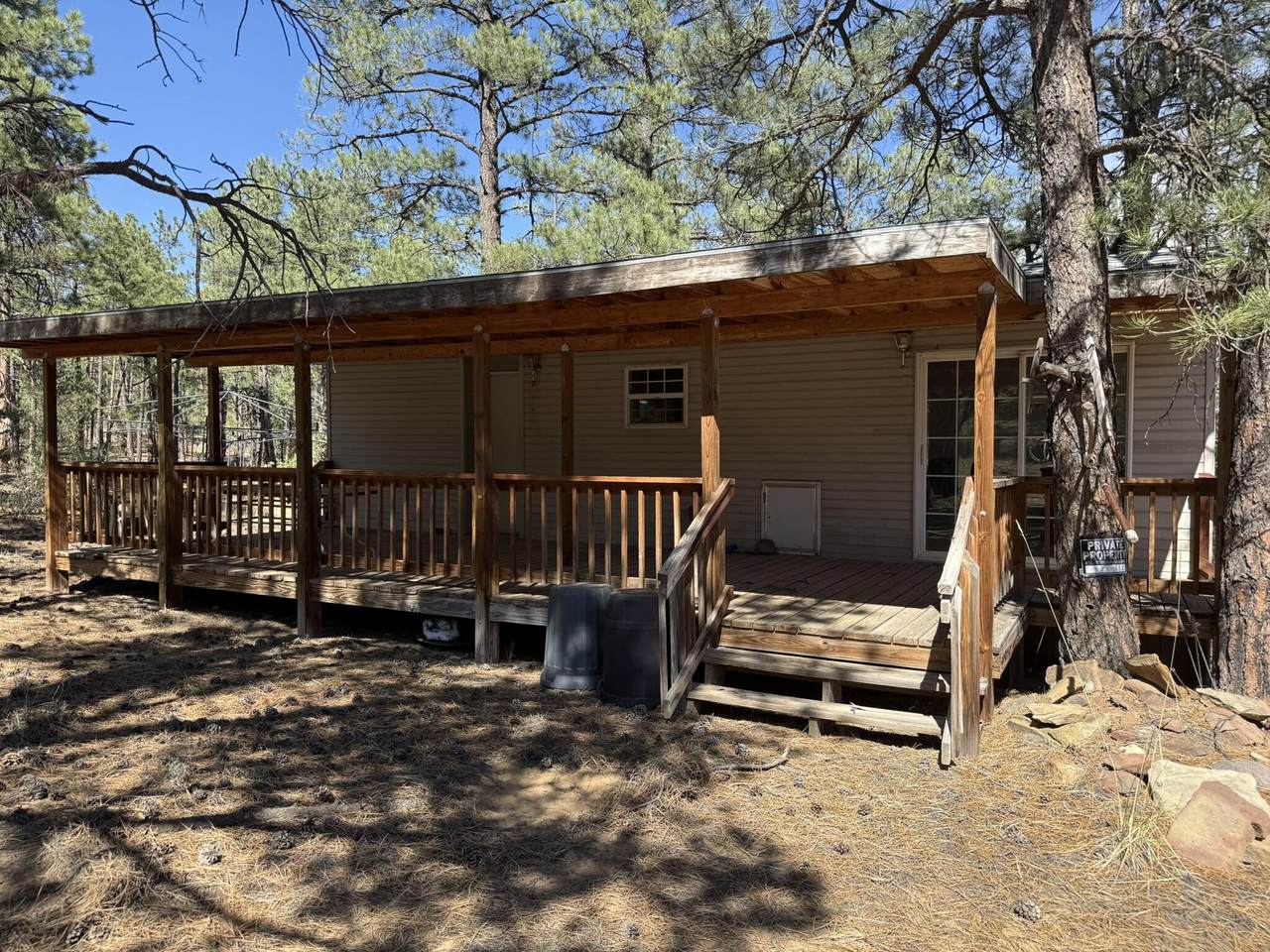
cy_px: 476
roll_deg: -0.4
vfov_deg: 56.8
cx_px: 635
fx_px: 881
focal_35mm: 24
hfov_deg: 71.6
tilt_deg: -1.1
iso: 80
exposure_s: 1/1250
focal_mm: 6.76
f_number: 1.78
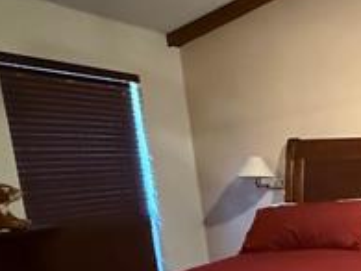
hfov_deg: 25.9
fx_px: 479
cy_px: 217
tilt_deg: -7.1
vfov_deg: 30.7
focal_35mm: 46
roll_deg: +1.9
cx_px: 579
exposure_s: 1/40
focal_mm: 2.22
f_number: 2.2
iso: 1250
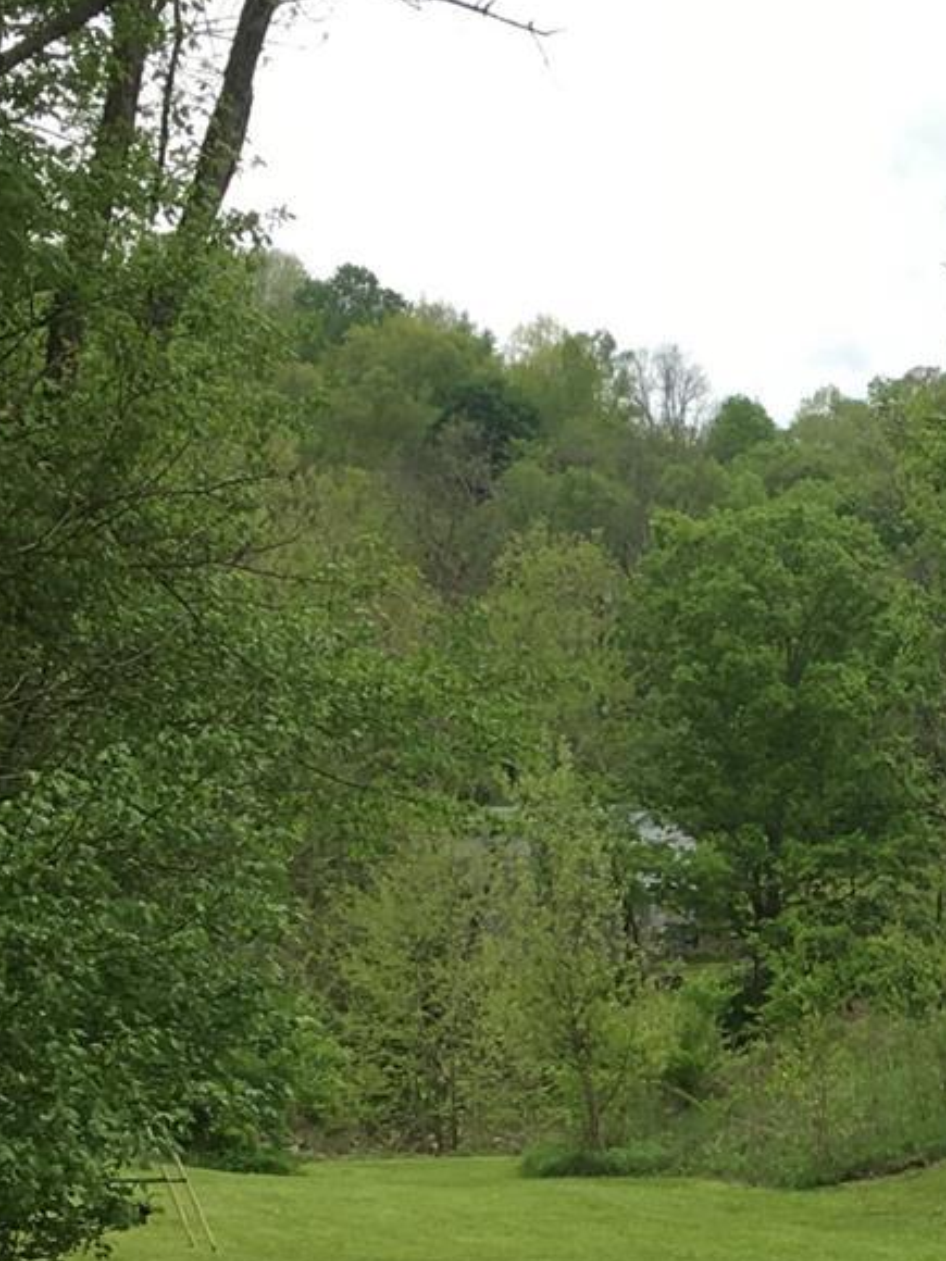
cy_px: 1235
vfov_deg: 24.9
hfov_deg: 19.5
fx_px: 2733
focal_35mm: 75
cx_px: 249
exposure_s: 1/864
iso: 25
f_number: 2.2
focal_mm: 4.15
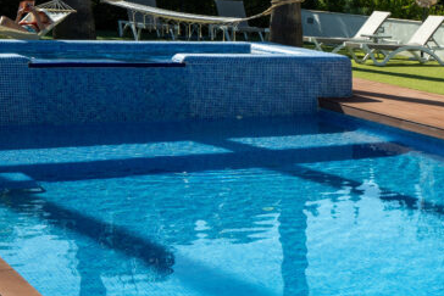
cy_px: 216
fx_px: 1110
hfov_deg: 20.3
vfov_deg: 15.1
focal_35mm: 90
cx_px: 604
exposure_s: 1/200
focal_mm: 32
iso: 160
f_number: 10
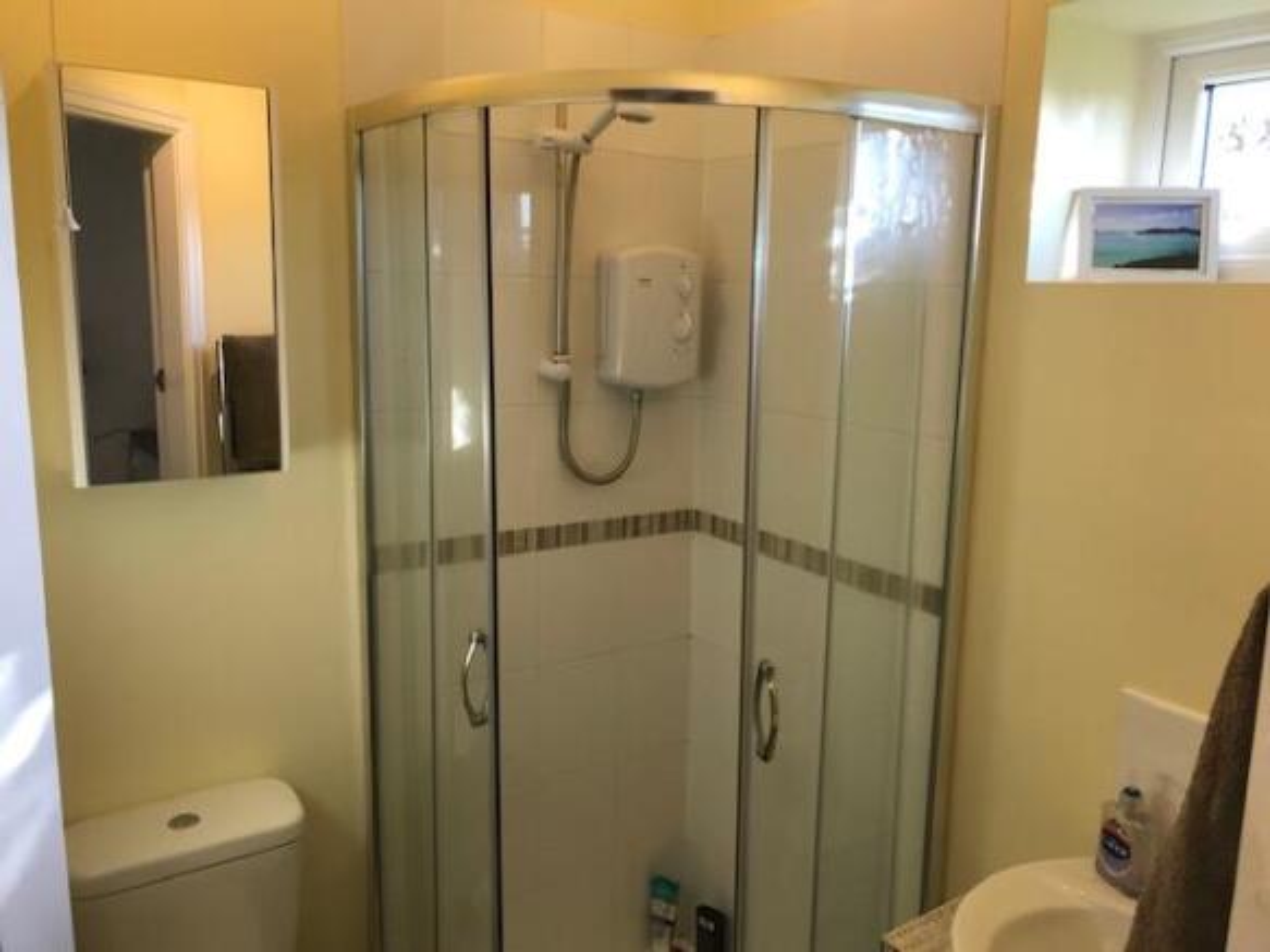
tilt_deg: -10.2
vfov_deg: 49.7
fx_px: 1027
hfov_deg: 63.5
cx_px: 635
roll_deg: -0.3
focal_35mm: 28
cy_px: 476
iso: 40
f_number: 1.8
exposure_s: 1/100
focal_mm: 3.99
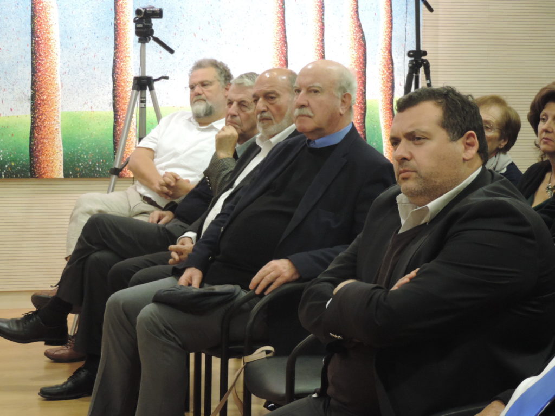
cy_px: 208
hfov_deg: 19.6
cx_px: 278
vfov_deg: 14.8
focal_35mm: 100
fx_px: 1603
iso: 800
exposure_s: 1/15
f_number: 4.1
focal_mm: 17.8
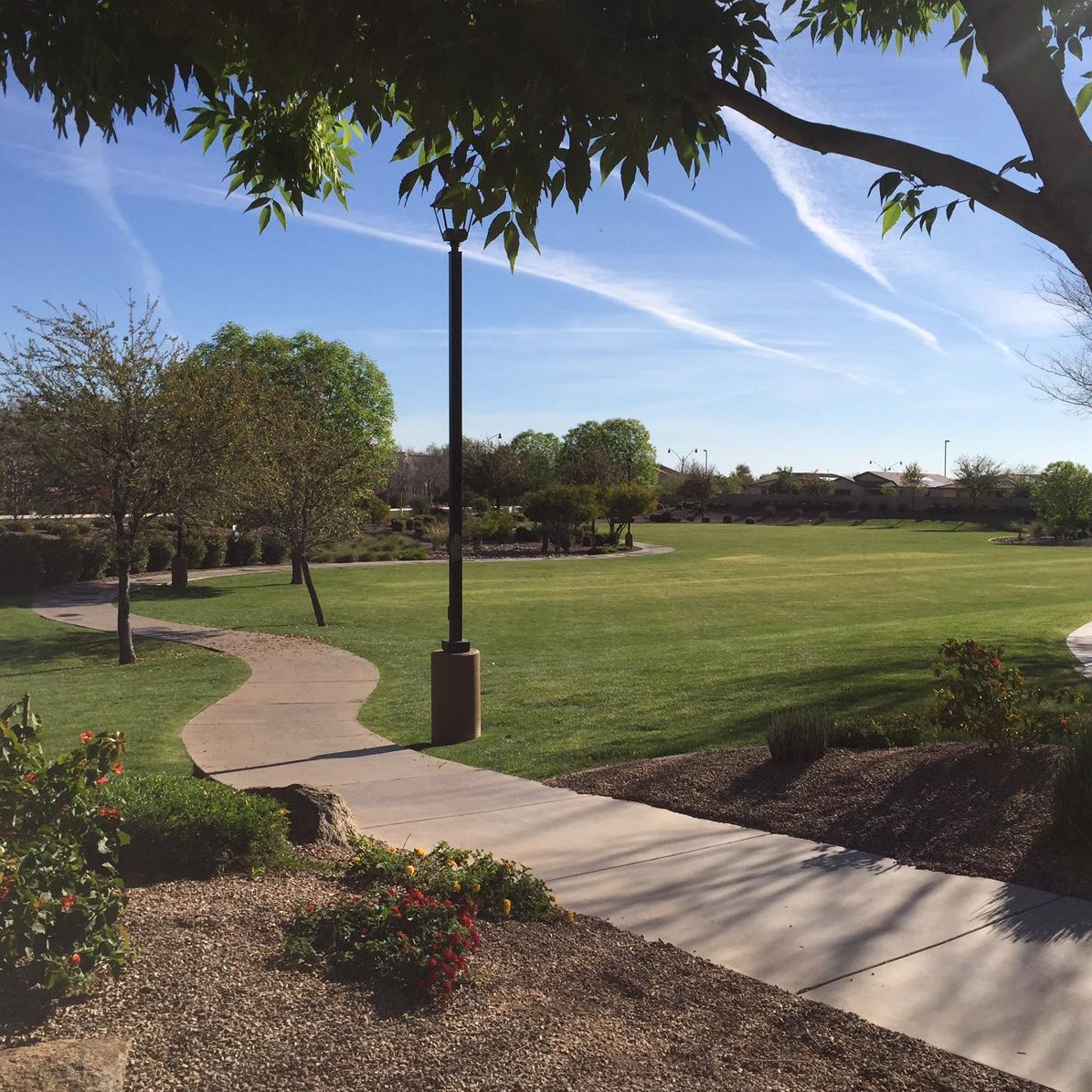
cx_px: 596
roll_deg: -0.9
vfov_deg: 47.2
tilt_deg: -0.1
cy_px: 539
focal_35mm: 35
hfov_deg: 47.2
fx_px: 1249
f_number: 2.2
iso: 32
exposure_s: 1/3597
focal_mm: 4.15
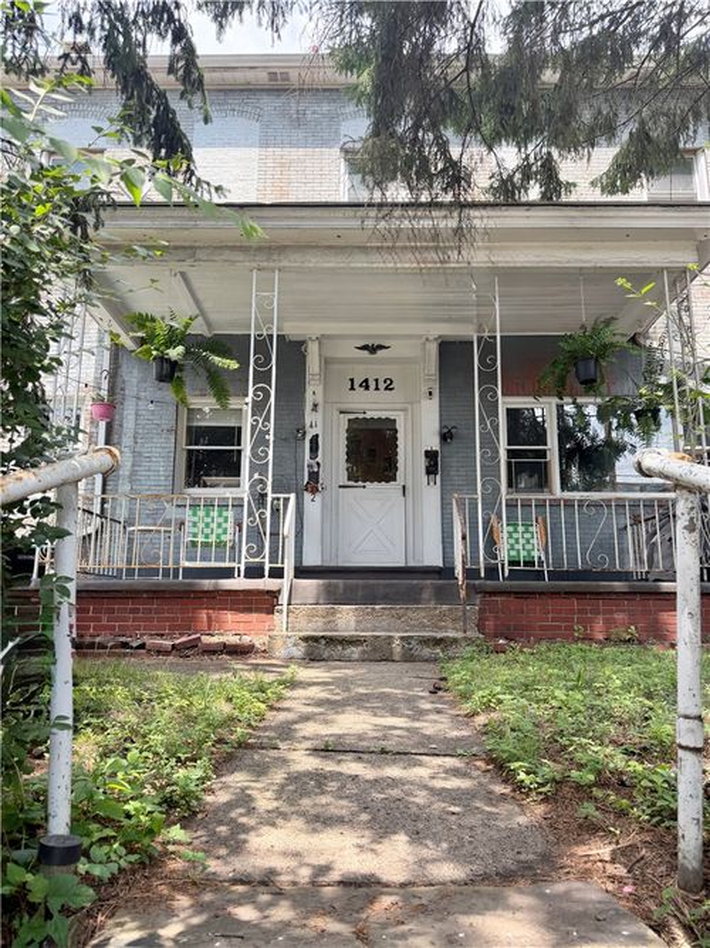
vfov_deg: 71.6
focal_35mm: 24
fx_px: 657
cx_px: 355
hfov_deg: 56.8
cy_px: 474
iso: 100
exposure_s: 1/1005
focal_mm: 6.76
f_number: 1.78
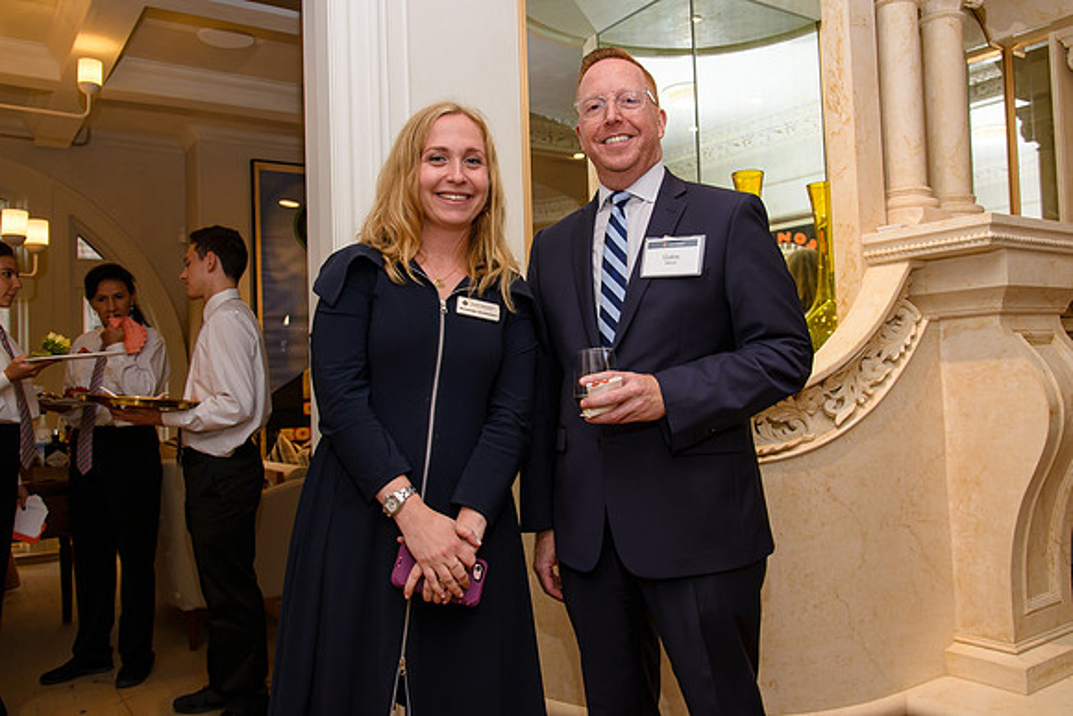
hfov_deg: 60.9
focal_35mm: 31
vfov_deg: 42.9
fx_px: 911
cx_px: 573
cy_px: 343
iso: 800
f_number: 5.6
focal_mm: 28
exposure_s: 1/60
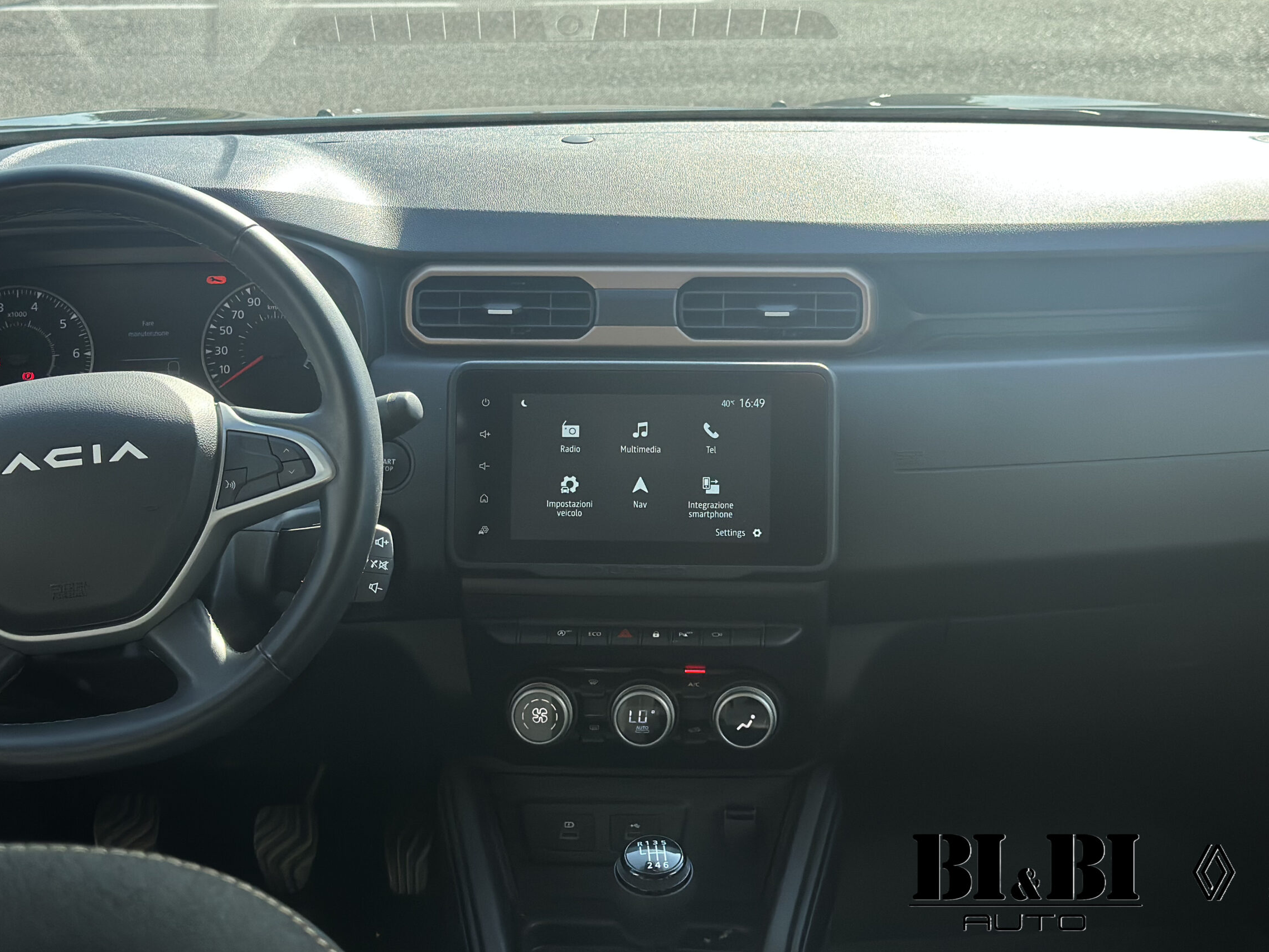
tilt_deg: -19.0
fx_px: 1980
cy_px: 419
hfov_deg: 35.5
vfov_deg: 27.0
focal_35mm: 54
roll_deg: +0.1
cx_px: 676
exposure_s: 1/1227
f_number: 1.78
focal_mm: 6.86
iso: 80
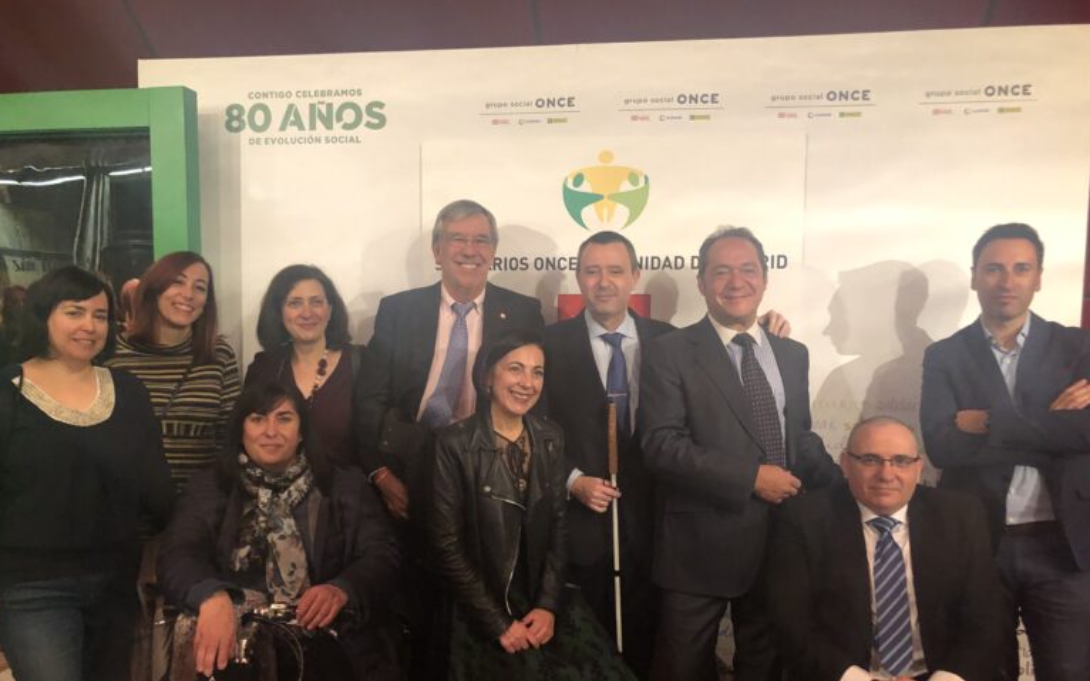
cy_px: 402
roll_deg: -0.4
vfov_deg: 40.5
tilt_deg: -5.8
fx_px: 921
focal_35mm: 31
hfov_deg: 61.2
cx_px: 535
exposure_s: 1/6
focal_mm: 3.99
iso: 80
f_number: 1.8
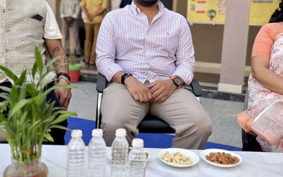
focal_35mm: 43
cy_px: 73
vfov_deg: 29.8
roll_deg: -2.5
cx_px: 144
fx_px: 332
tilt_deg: -8.8
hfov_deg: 46.2
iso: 50
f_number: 1.6
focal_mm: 5.1
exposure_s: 1/621
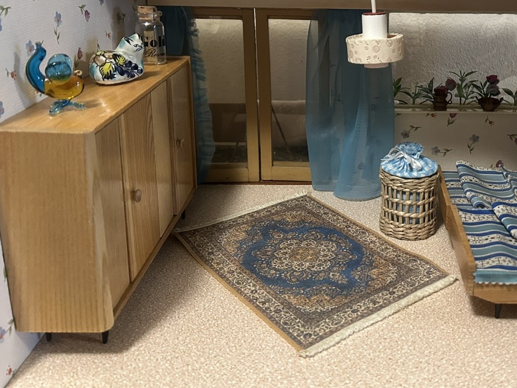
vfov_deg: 35.5
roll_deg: -0.1
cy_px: 119
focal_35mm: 40
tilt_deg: -17.0
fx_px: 597
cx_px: 372
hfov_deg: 45.6
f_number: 1.5
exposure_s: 1/50
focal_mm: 5.7
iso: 400
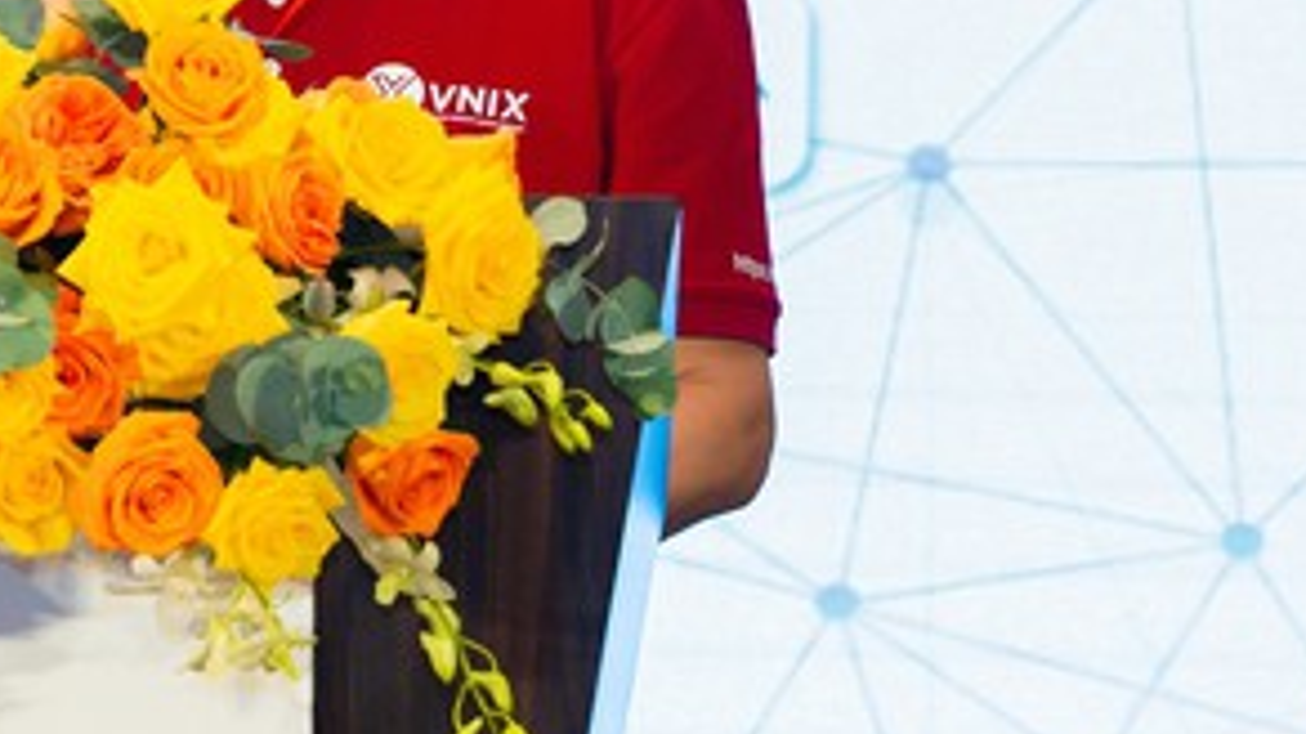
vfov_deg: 4.5
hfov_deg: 7.9
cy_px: 139
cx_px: 112
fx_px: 9381
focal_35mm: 271
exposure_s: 1/160
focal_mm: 70
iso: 1000
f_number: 4
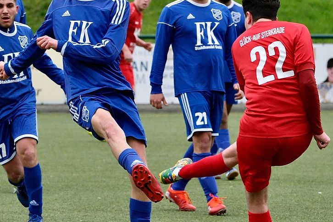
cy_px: 128
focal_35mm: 472
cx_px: 117
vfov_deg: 2.9
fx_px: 4366
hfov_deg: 4.4
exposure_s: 1/2000
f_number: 9
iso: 4000
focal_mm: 238
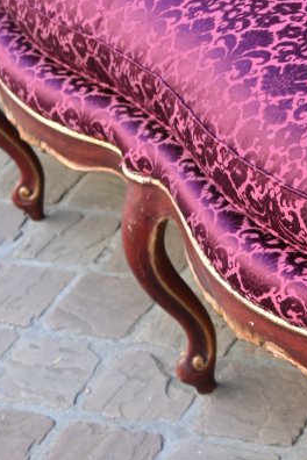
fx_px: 1308
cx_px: 357
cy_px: 249
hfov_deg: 13.1
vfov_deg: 20.0
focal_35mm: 102
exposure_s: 1/60
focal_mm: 22.5
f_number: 4
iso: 100
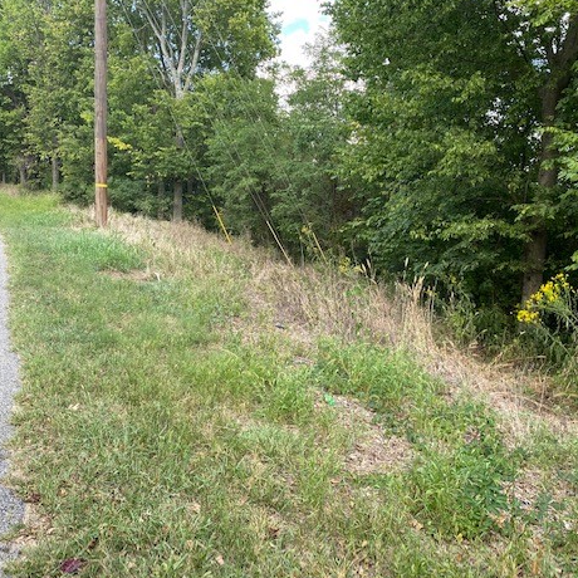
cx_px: 317
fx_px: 605
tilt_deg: -7.8
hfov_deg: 51.0
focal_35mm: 32
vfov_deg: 51.1
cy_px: 288
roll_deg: -2.9
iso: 32
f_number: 1.8
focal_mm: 4.25
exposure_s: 1/194
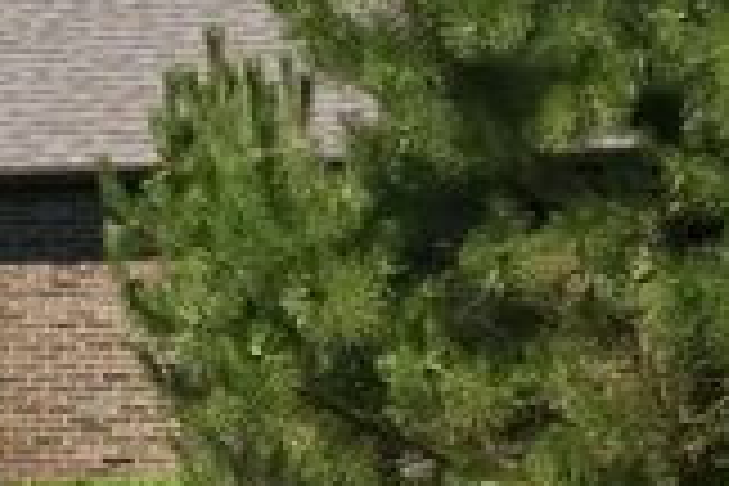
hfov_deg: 12.8
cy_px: 110
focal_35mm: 114
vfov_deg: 12.0
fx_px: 2308
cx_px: -1120
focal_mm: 18
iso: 100
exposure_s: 1/500
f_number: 5
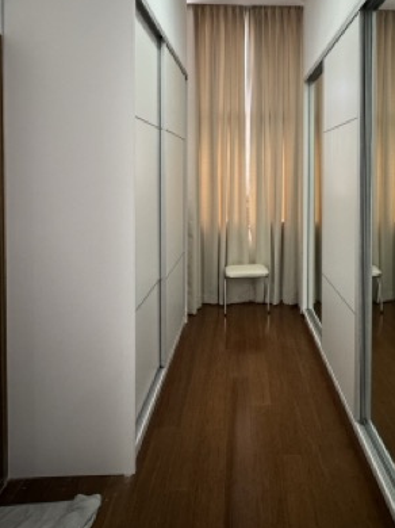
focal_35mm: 23
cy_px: 176
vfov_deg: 71.8
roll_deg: -0.9
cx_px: 257
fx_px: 350
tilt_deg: +0.2
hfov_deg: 57.8
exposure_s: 1/93
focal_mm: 2.22
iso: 320
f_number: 2.2
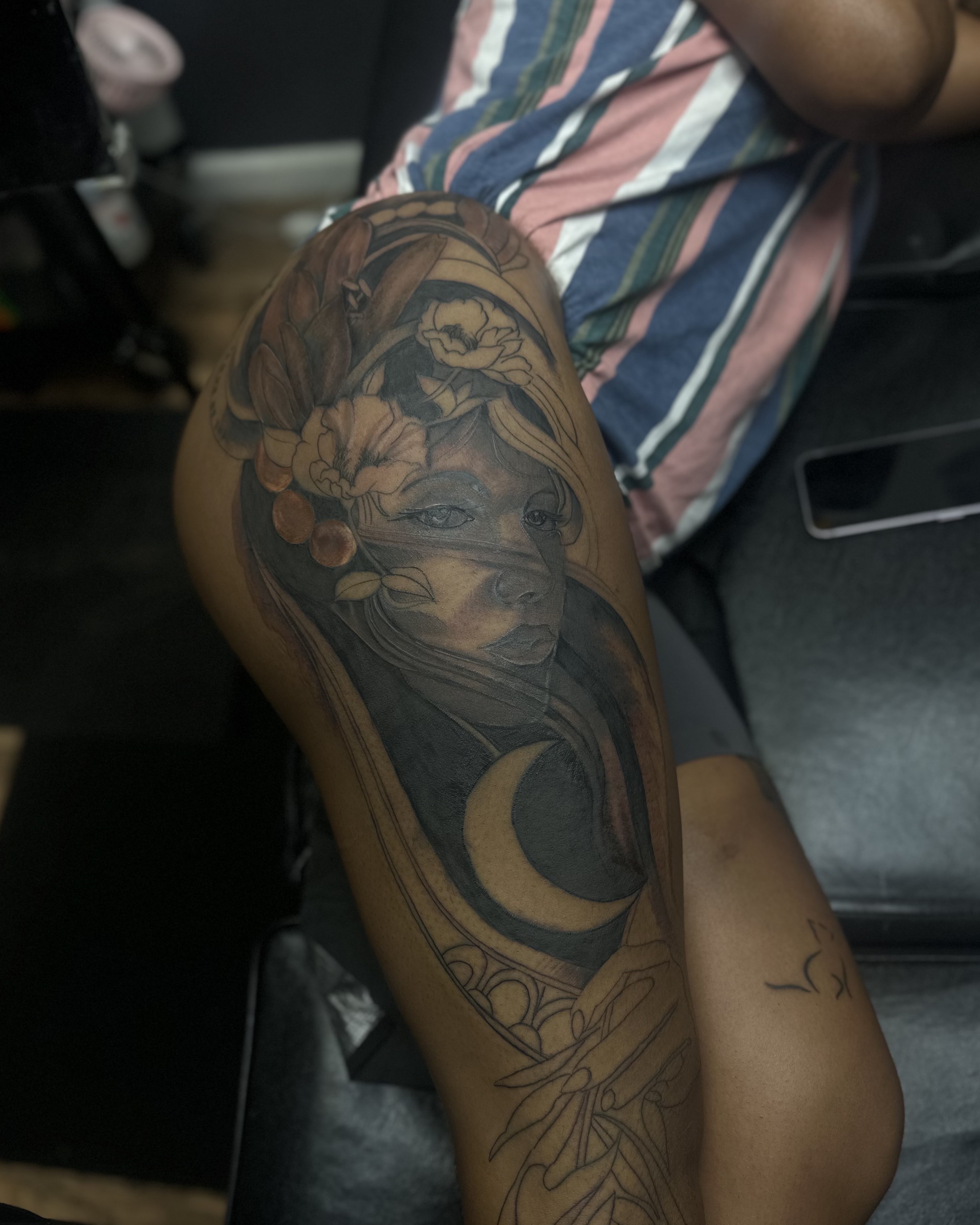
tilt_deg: -66.0
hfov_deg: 51.5
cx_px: 472
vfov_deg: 62.0
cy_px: 689
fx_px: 1015
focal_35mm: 28
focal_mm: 6.86
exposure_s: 1/120
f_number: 1.78
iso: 64
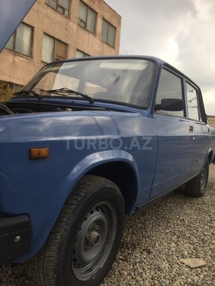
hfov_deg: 48.2
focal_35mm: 29
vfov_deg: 61.7
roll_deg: -1.5
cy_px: 143
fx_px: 240
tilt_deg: -7.9
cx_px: 108
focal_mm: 4.15
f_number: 2.2
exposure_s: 1/672
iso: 32
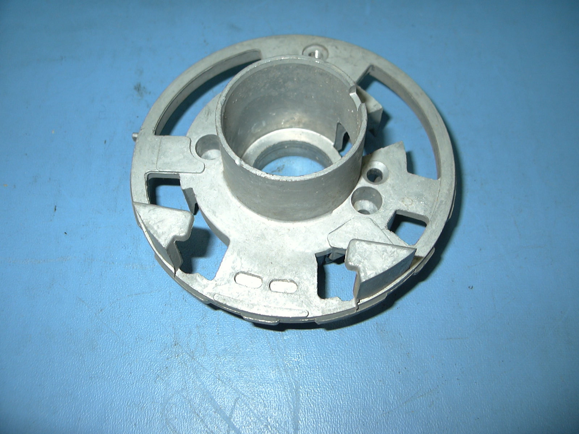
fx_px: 585
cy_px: 217
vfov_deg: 40.7
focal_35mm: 35
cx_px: 290
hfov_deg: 52.6
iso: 100
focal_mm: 5.4
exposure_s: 1/64.1
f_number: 2.8
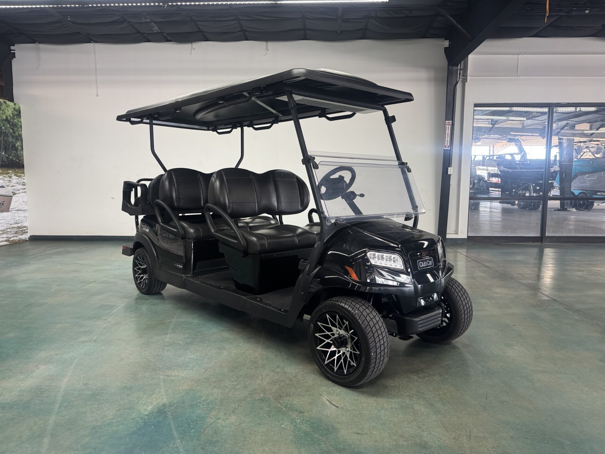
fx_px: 419
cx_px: 302
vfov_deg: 56.8
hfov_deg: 71.6
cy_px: 227
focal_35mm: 24
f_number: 1.78
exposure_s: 1/60
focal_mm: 6.76
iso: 200
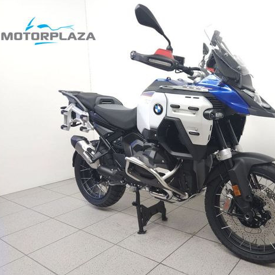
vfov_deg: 57.3
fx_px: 252
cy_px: 140
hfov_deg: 56.1
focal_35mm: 28
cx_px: 184
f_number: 1.8
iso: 125
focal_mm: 5.4
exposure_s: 1/50
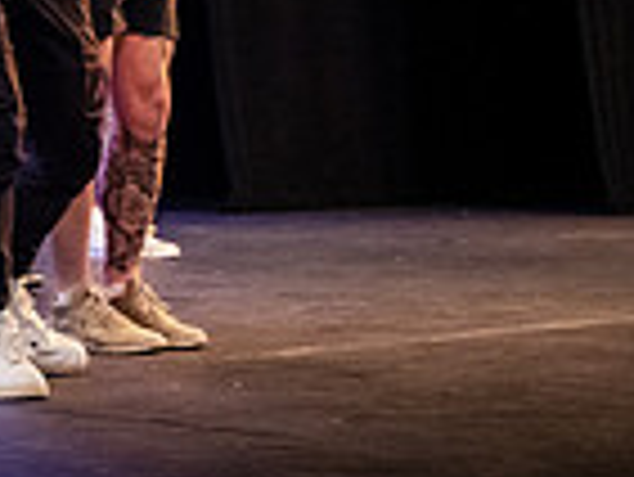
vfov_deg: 8.1
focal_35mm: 178
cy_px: -349
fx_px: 3263
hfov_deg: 10.3
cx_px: -603
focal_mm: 45
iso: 4000
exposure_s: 1/250
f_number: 3.5
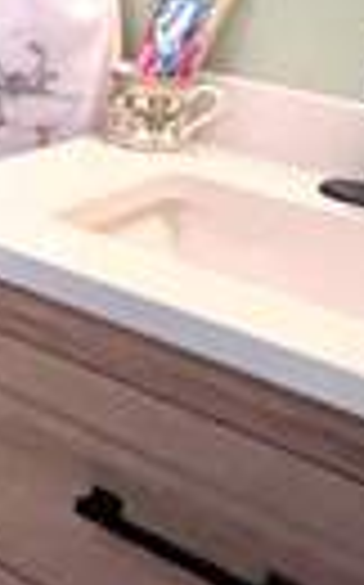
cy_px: 18
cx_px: -395
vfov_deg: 28.6
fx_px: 1082
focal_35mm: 68
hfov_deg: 15.0
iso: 1000
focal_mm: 1.57
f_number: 1.8
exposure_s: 1/40
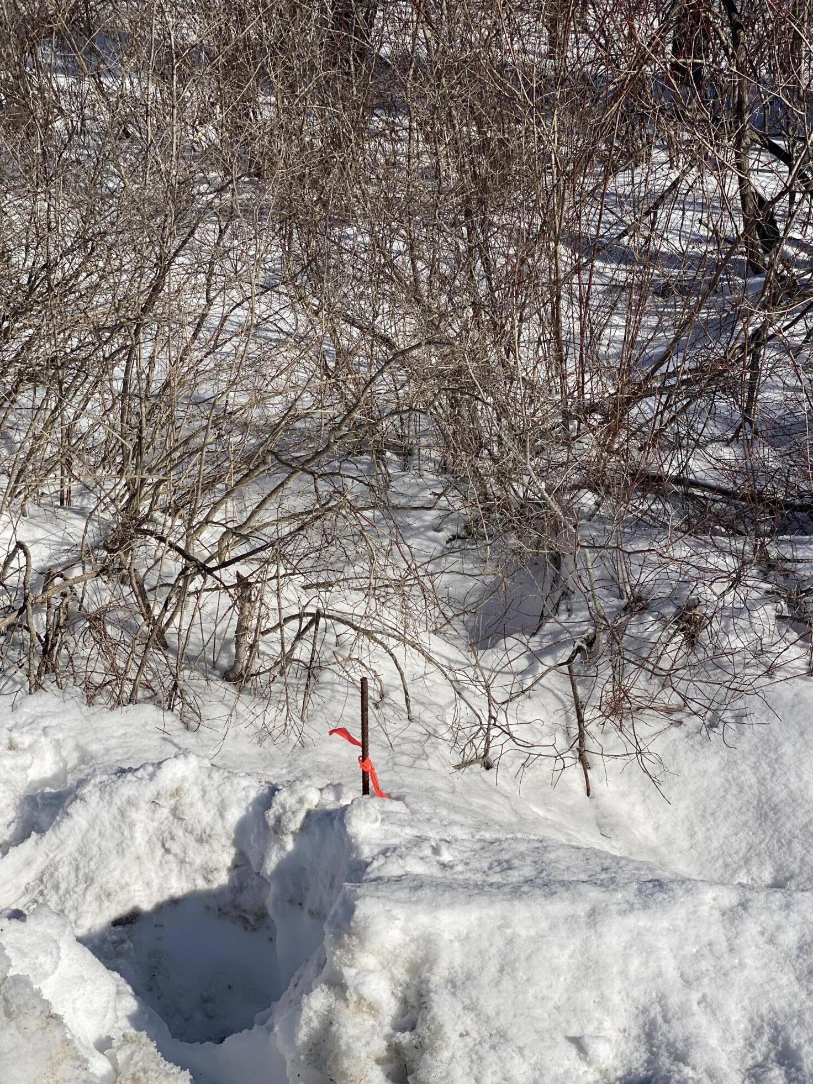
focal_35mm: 53
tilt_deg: -19.6
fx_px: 1659
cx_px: 403
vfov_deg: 36.2
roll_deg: -1.4
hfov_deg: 27.5
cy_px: 539
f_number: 2
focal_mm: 6
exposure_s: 1/3690
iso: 20
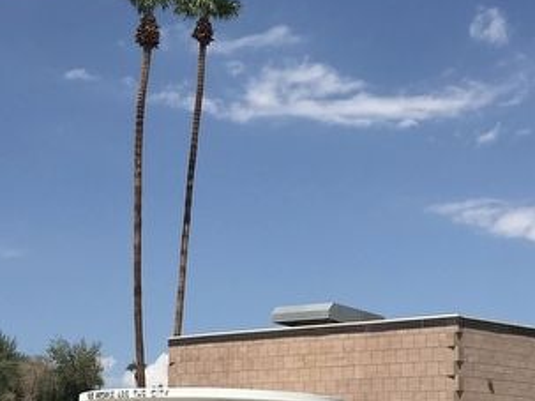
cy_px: 313
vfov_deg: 19.7
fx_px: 1143
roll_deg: -1.5
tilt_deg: +8.9
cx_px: 283
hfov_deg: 26.3
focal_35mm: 74
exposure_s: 1/4566
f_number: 1.8
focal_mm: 3.99
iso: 20
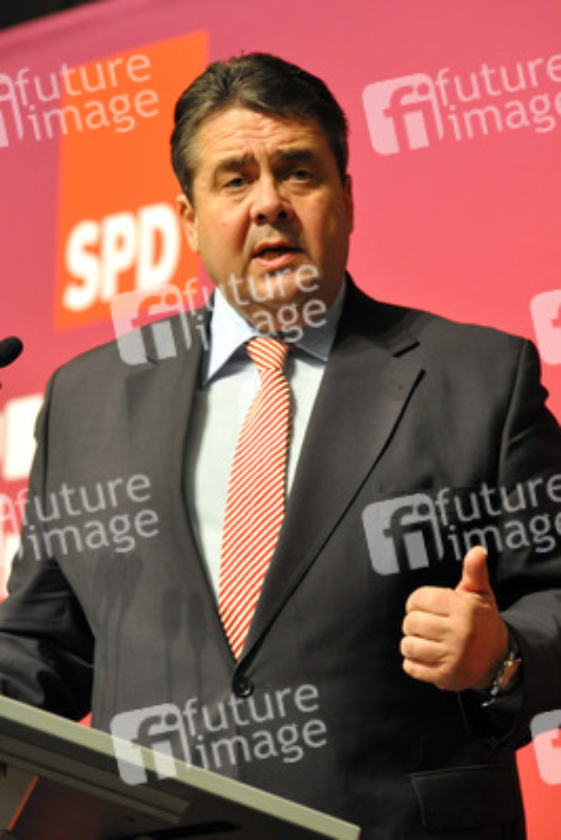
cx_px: 280
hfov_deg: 6.5
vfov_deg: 9.8
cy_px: 420
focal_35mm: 210
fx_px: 4904
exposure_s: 1/80
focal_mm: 140
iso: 1600
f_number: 4.8
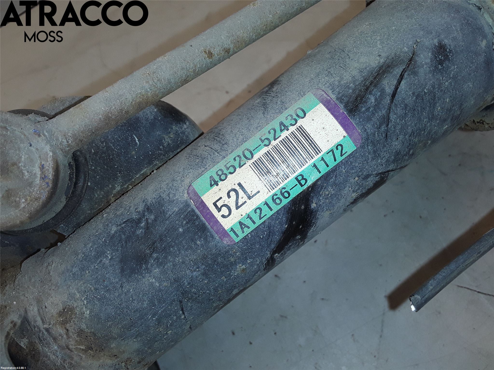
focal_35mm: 28
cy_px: 185
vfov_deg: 49.7
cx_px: 247
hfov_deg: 63.4
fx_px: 400
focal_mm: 2.91
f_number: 1.9
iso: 40
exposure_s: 1/227
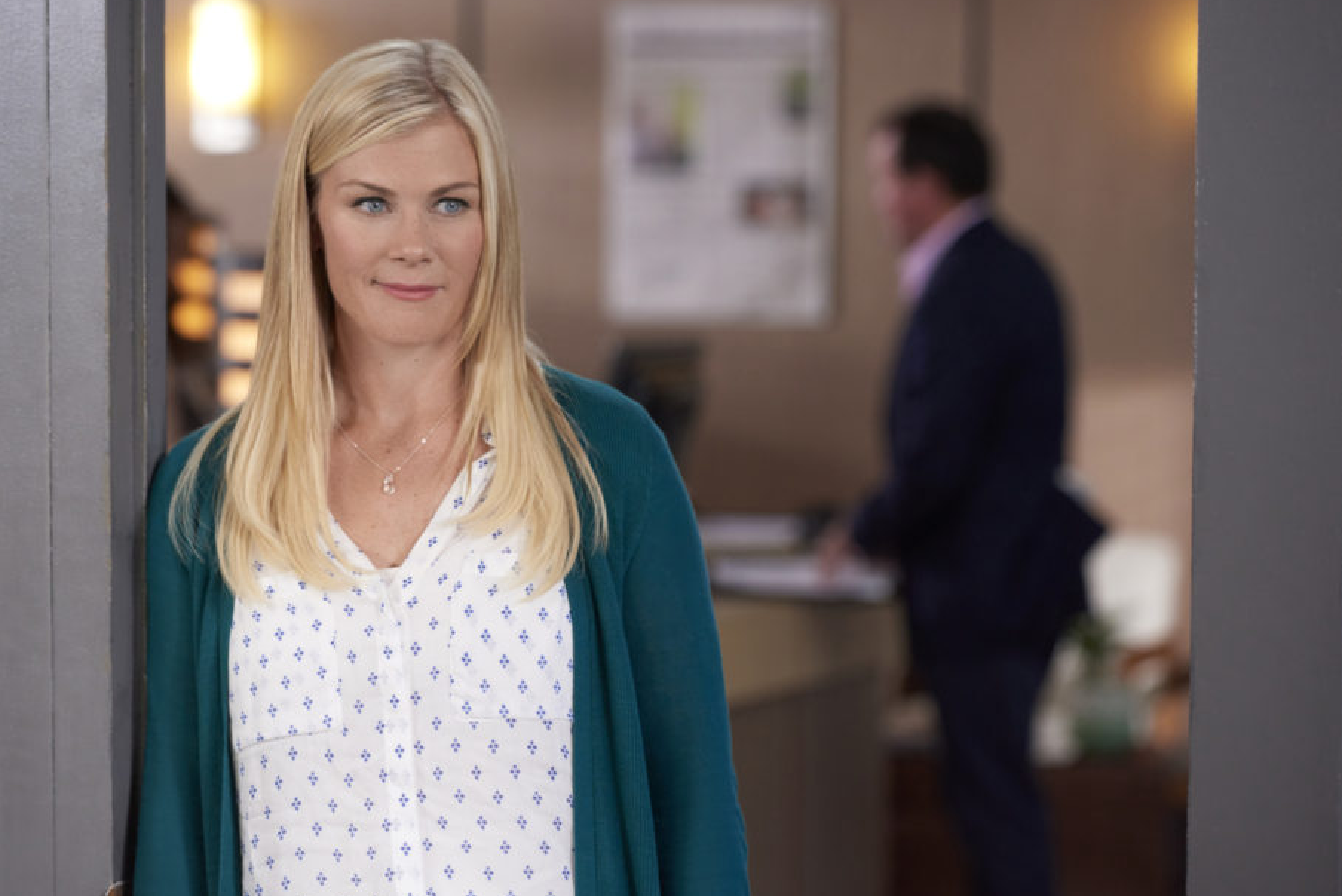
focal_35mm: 153
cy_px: 426
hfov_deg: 13.4
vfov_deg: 9.0
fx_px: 5707
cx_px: 592
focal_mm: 135
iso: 1250
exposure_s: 1/250
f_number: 4
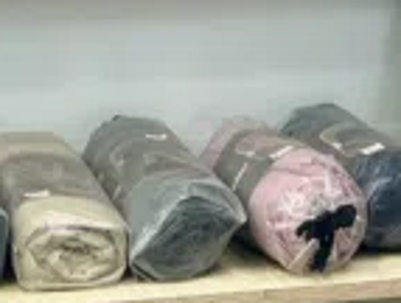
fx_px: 1347
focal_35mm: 116
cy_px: -216
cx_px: 244
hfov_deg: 16.9
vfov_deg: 12.0
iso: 64
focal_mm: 5.7
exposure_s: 1/100
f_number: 1.5
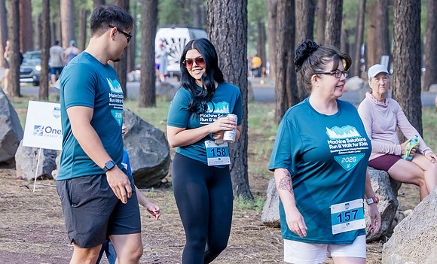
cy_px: 163
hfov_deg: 15.8
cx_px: 181
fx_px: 1576
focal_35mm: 133
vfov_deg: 9.6
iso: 400
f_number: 3.2
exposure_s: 1/250
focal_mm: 70
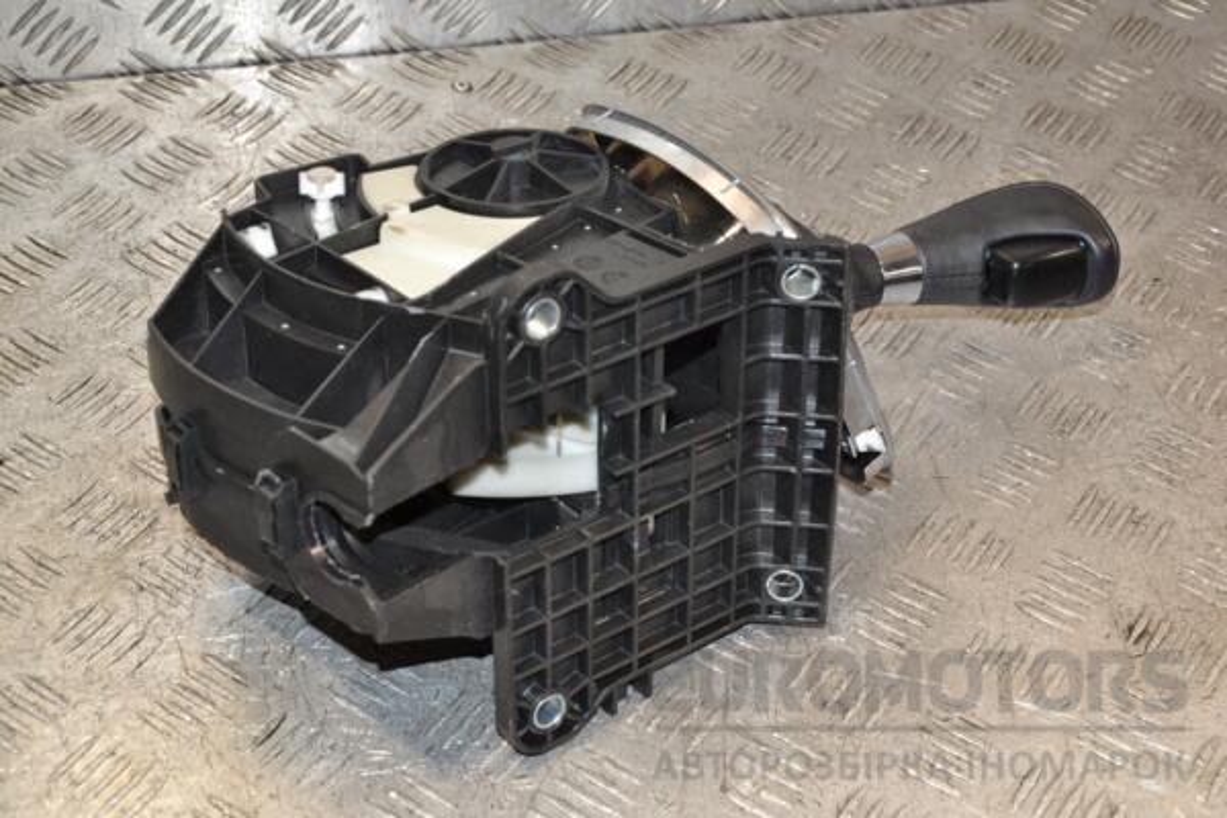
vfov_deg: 22.6
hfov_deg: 33.4
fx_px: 2045
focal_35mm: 60
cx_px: 614
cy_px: 409
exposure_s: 1/200
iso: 800
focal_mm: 40
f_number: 7.1
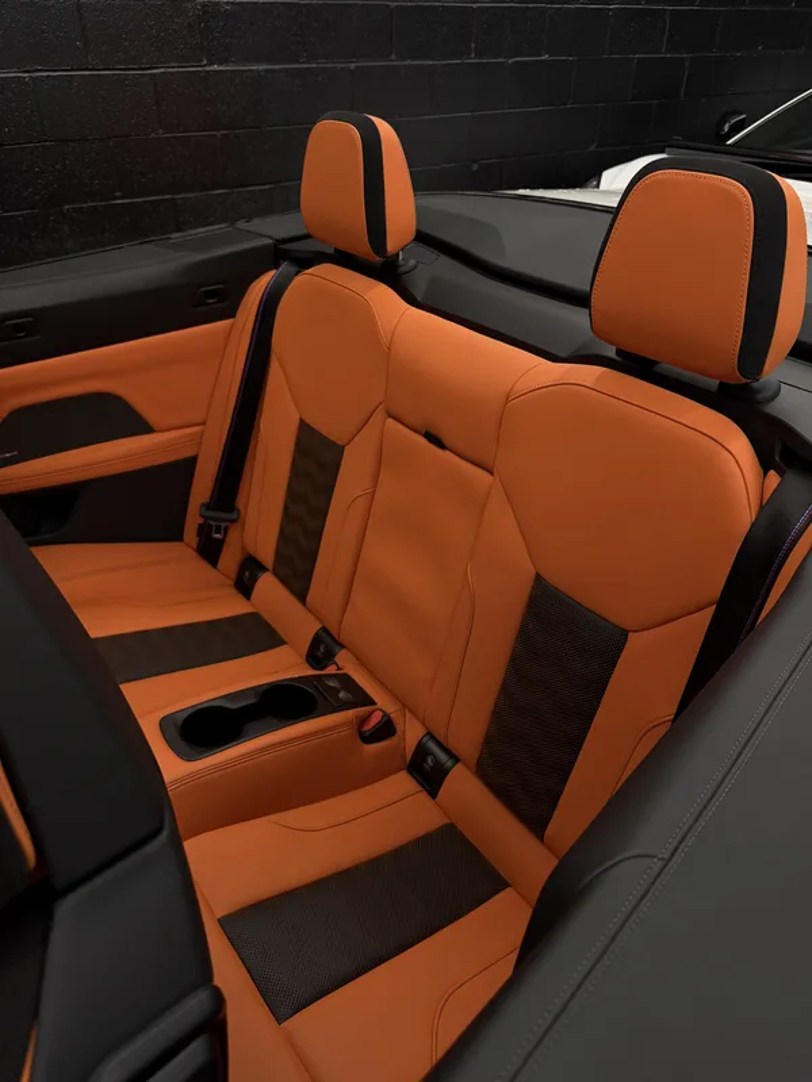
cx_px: 406
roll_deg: +0.0
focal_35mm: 24
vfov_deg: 71.6
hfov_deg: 56.8
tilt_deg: -34.0
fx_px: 751
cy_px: 541
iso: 200
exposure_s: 1/120
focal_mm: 6.76
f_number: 1.78
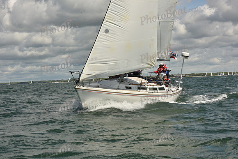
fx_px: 463
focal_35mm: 70
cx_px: 119
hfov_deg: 28.8
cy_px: 80
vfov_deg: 19.5
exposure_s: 1/800
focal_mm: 70
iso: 320
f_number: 13
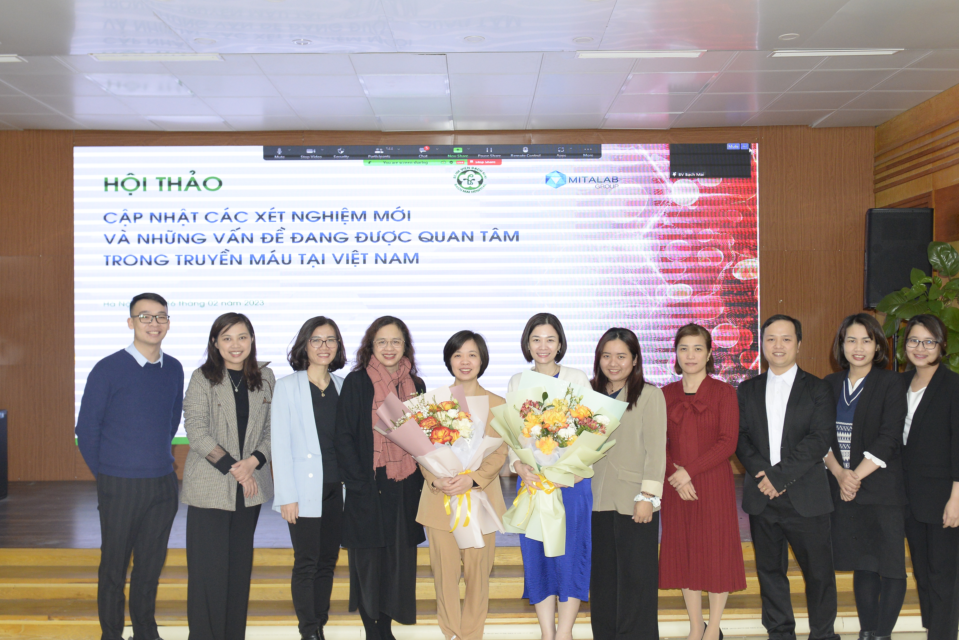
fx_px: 1039
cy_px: 326
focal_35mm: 39
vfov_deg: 34.2
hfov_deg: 49.5
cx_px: 505
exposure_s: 1/200
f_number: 5.6
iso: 2500
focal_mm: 32
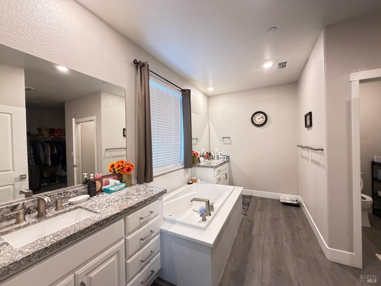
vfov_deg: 85.7
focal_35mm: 14
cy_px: 143
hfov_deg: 102.1
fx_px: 154
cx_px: 190
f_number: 2.2
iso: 640
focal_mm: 2.22
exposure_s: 1/60
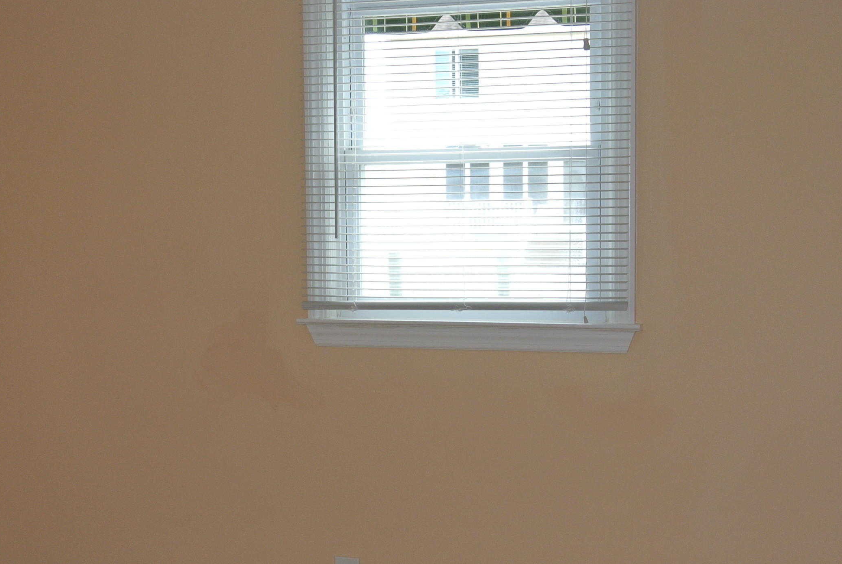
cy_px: 403
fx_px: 1592
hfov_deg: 29.6
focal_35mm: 68
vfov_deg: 20.0
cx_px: 369
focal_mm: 17.7
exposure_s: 1/60
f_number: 5.6
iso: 200
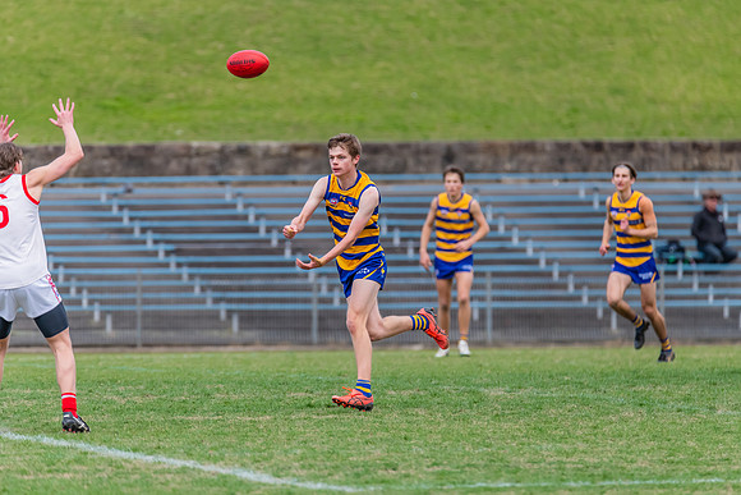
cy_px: 245
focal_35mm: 454
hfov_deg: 4.5
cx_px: 374
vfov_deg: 3.0
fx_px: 9353
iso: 1400
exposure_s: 1/1600
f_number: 6
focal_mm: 450
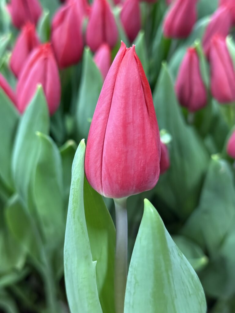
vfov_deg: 39.7
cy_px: 156
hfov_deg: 30.3
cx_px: 118
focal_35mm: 48
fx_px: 434
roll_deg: -0.8
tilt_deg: -38.4
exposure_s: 1/25
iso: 640
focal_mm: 6.76
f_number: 1.78
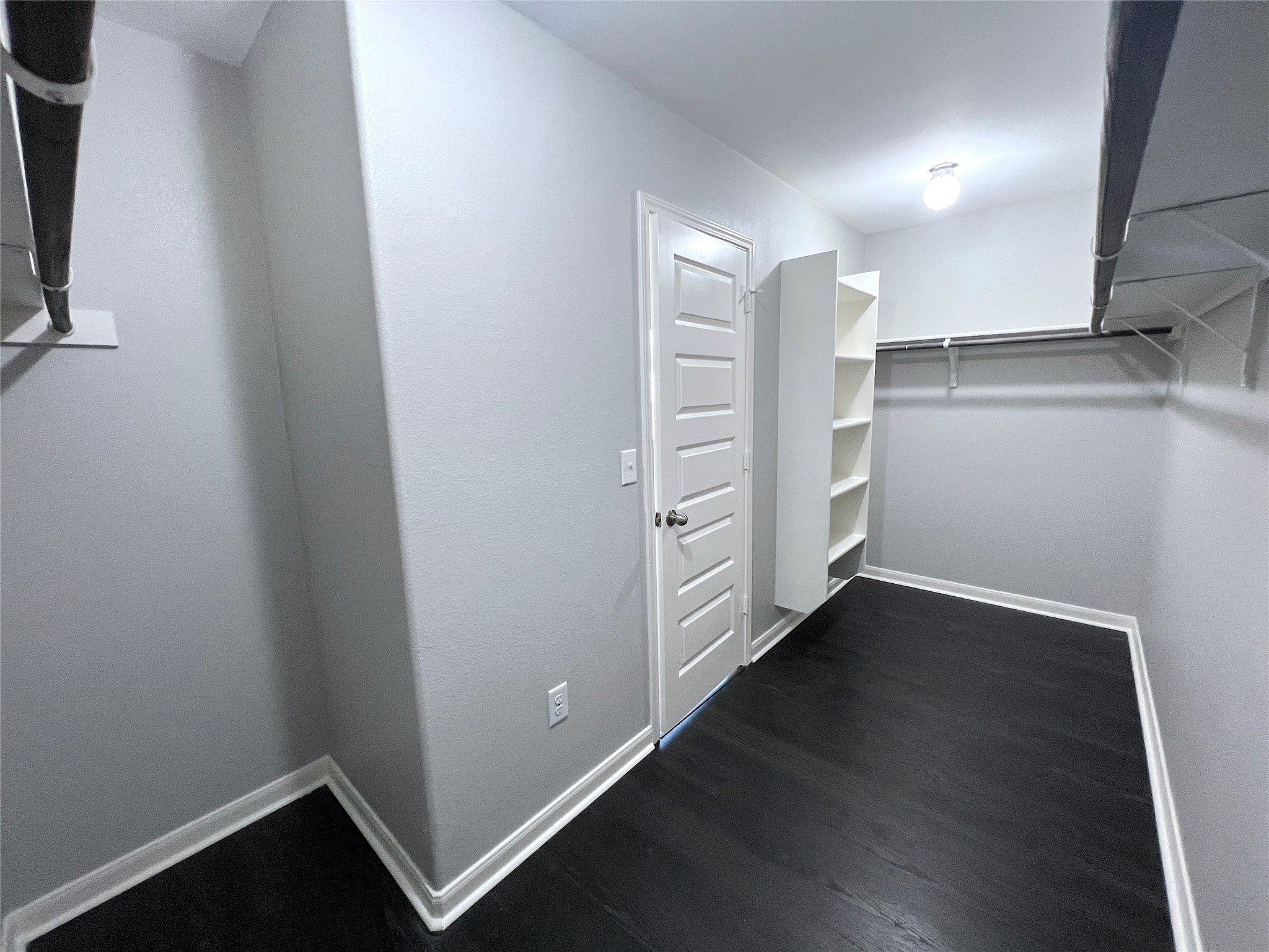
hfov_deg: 106.2
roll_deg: +1.2
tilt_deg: -8.9
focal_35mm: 13
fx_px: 477
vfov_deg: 89.9
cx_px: 634
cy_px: 476
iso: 250
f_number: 1.8
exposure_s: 1/60
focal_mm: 1.57
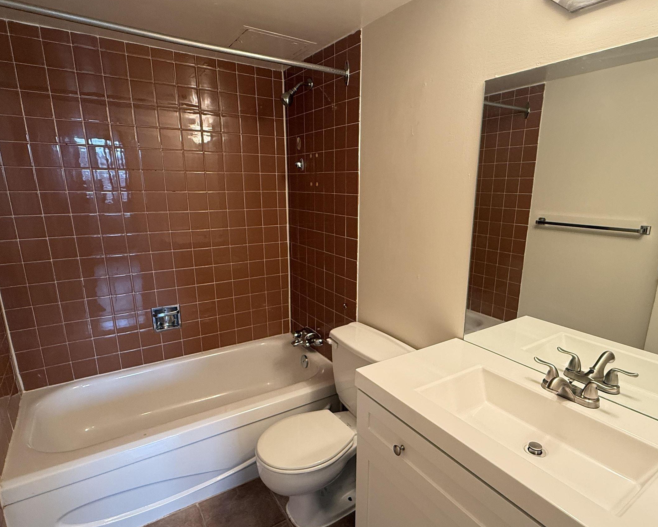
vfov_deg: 68.0
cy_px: 282
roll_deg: -0.6
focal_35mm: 20
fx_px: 389
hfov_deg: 80.2
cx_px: 355
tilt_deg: -13.9
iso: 200
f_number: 2.2
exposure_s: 1/60
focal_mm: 2.22
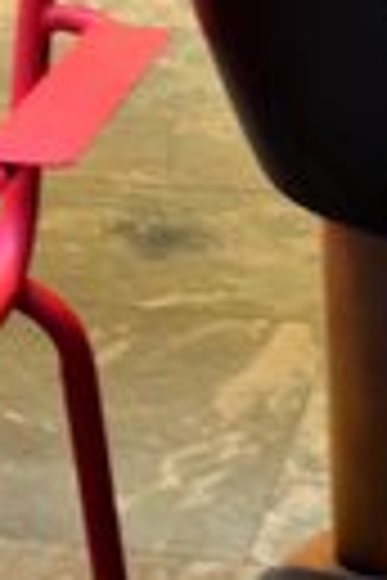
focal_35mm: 167
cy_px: -513
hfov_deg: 8.2
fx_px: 2693
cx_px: 135
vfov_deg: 11.3
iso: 320
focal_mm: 18
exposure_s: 1/6
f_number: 5.6
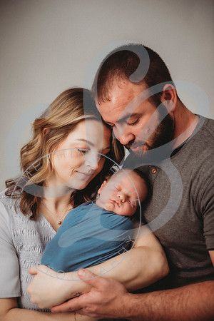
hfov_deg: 24.2
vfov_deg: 35.6
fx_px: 499
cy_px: 160
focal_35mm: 56
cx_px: 107
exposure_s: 1/125
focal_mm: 56
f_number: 2.8
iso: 100
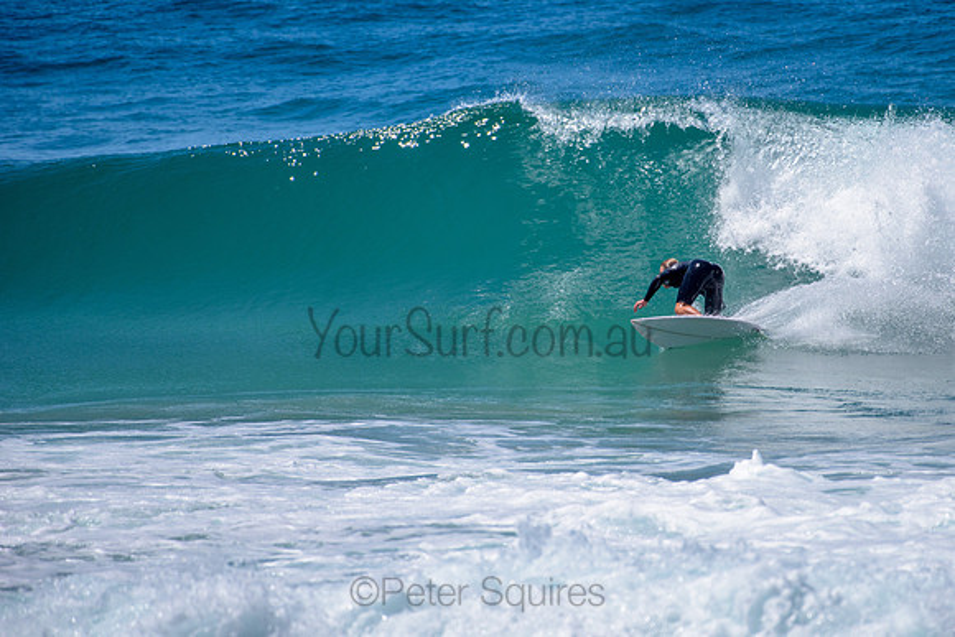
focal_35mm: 613
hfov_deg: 3.4
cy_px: 271
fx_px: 16260
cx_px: 585
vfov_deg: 2.2
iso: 90
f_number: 5.6
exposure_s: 1/2000
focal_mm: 500
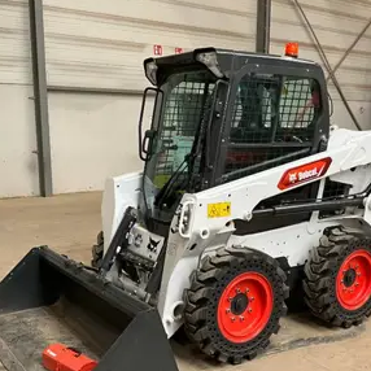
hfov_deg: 39.2
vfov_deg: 38.9
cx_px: 195
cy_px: 230
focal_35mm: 43
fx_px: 521
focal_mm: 3
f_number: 1.8
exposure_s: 1/62
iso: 64
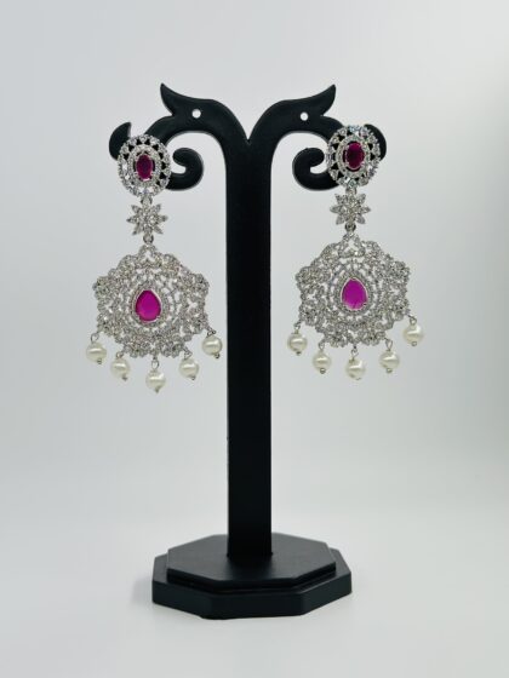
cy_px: 339
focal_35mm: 48
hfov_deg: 30.3
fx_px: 941
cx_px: 254
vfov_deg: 39.7
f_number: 1.78
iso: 80
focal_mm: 6.86
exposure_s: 1/1880
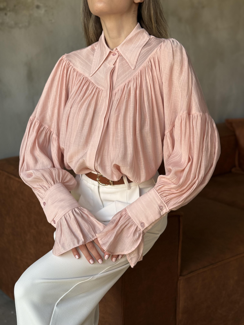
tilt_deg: -14.8
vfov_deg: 39.7
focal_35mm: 48
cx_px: 122
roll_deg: -0.6
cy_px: 162
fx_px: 451
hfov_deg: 30.3
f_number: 1.78
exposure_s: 1/85
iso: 100
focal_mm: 6.76
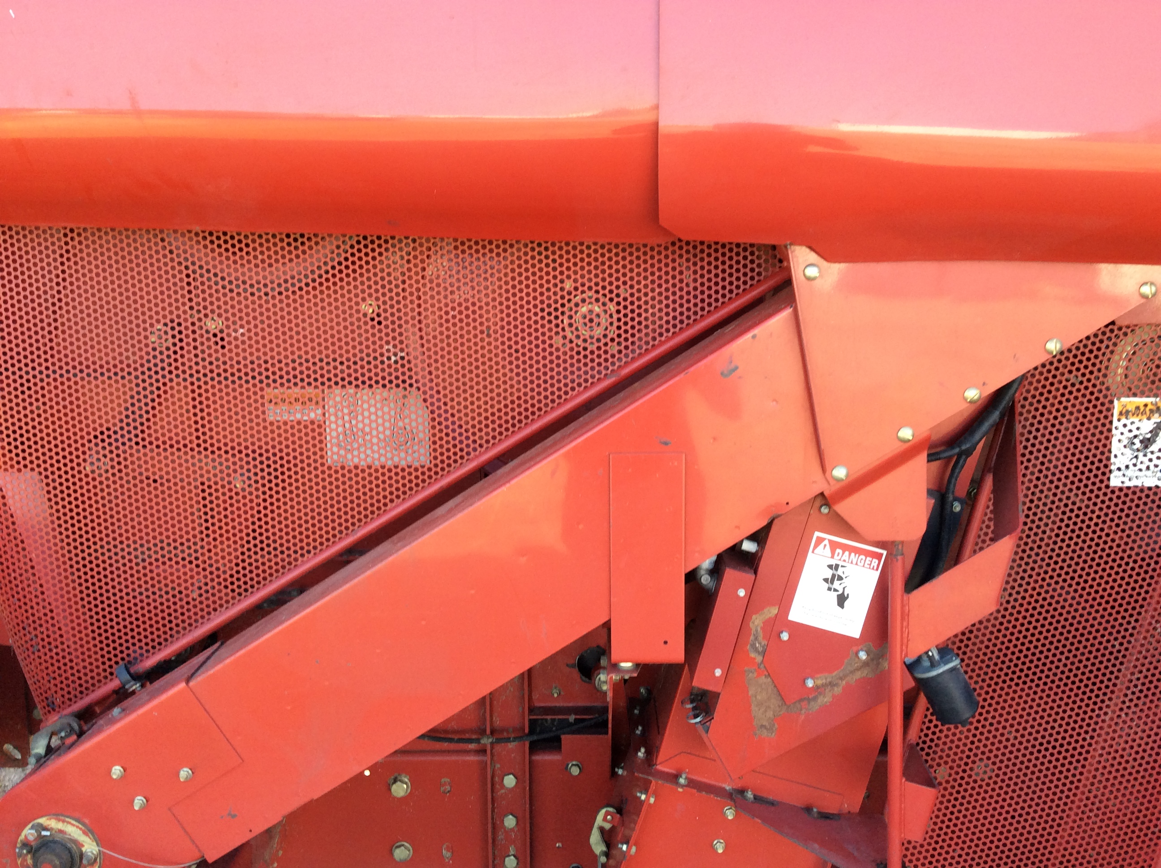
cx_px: 580
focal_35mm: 32
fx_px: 1072
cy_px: 434
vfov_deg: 44.1
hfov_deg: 56.9
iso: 50
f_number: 2.4
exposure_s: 1/120
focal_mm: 3.3
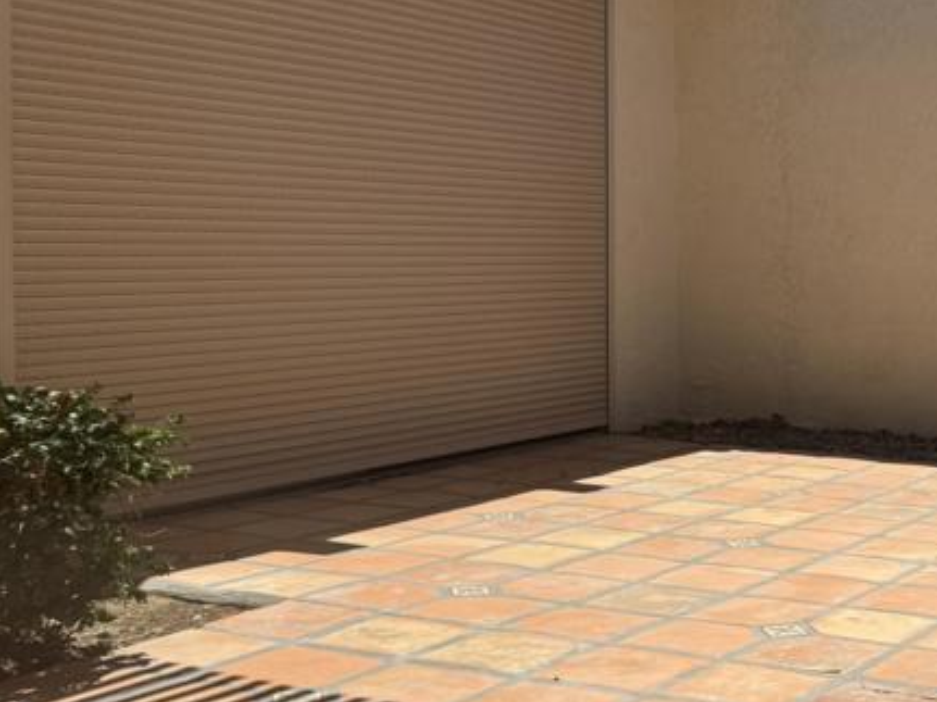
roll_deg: +0.1
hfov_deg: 32.0
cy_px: 269
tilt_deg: -2.2
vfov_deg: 25.6
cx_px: 865
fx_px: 1542
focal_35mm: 57
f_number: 1.78
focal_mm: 6.76
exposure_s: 1/5814
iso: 80
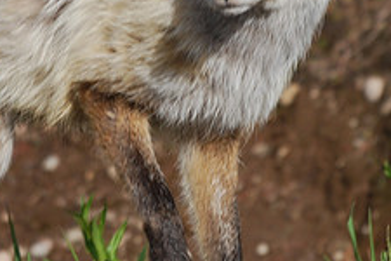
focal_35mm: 851
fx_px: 9242
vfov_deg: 1.6
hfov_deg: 2.4
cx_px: 172
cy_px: 5
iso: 160
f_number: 10
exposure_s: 1/250
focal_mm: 220
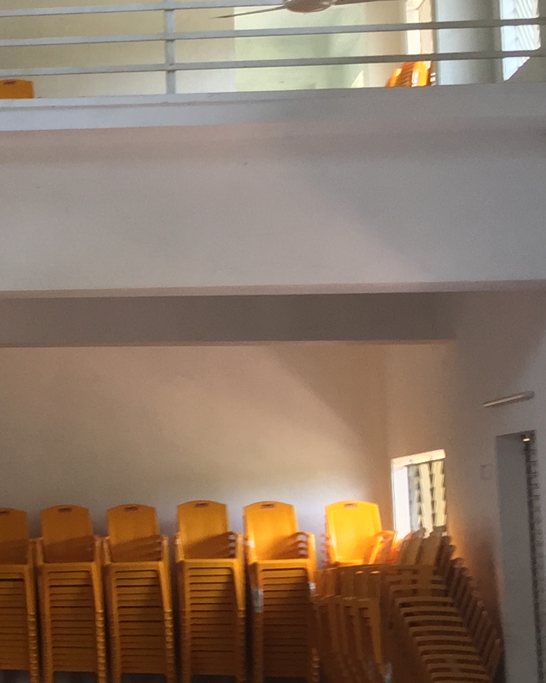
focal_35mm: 94
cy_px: 237
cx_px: -306
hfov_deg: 15.0
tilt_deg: +8.4
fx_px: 1899
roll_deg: -1.7
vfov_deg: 20.3
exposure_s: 1/50
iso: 40
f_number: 2.2
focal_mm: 4.15
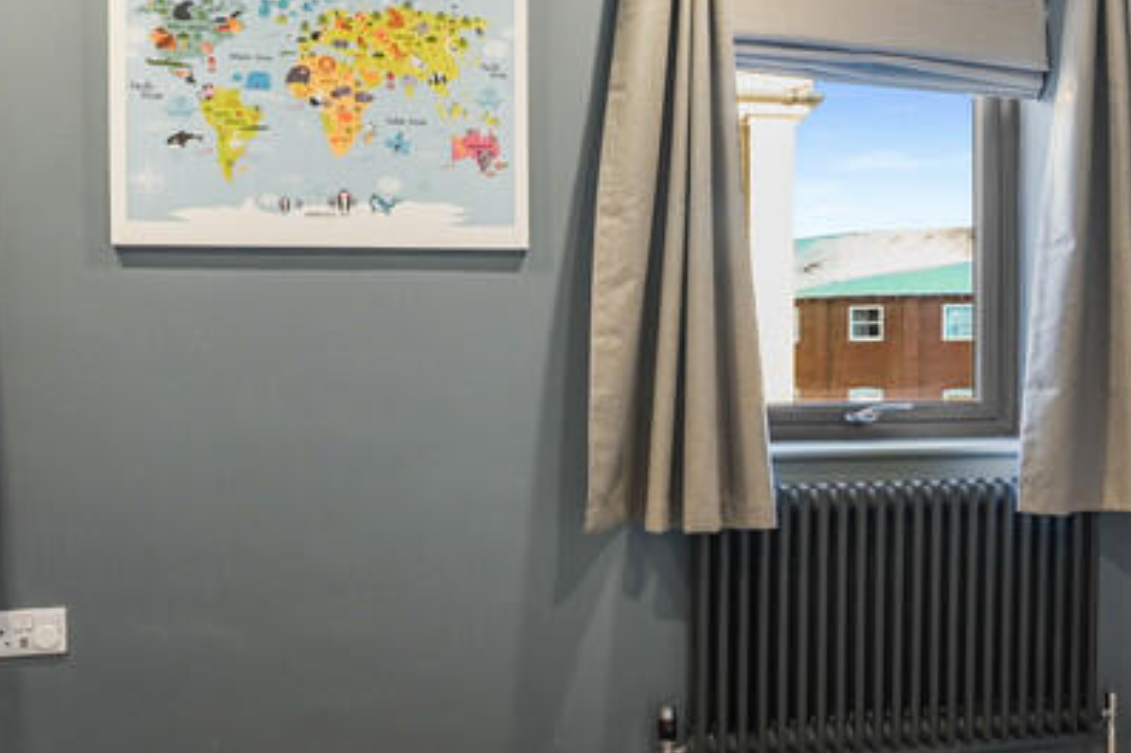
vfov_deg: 36.8
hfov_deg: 52.9
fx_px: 1130
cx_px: 668
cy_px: 365
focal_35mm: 36
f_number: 8
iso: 400
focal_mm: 14
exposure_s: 1/1.67
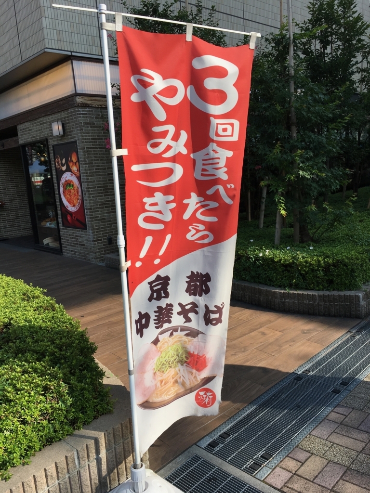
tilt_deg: -10.2
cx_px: 185
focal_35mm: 29
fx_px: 413
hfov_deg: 48.2
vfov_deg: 61.7
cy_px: 246
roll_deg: +2.5
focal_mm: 4.15
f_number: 2.2
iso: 25
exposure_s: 1/864
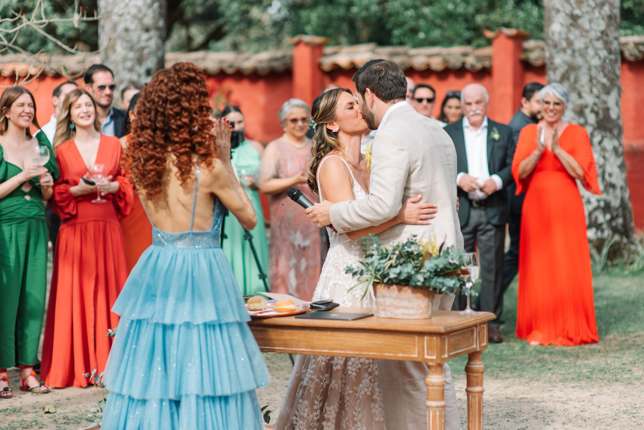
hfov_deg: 21.4
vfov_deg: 14.4
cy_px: 210
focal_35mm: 95
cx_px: 360
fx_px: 1702
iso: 100
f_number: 2
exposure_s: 1/1250
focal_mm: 85
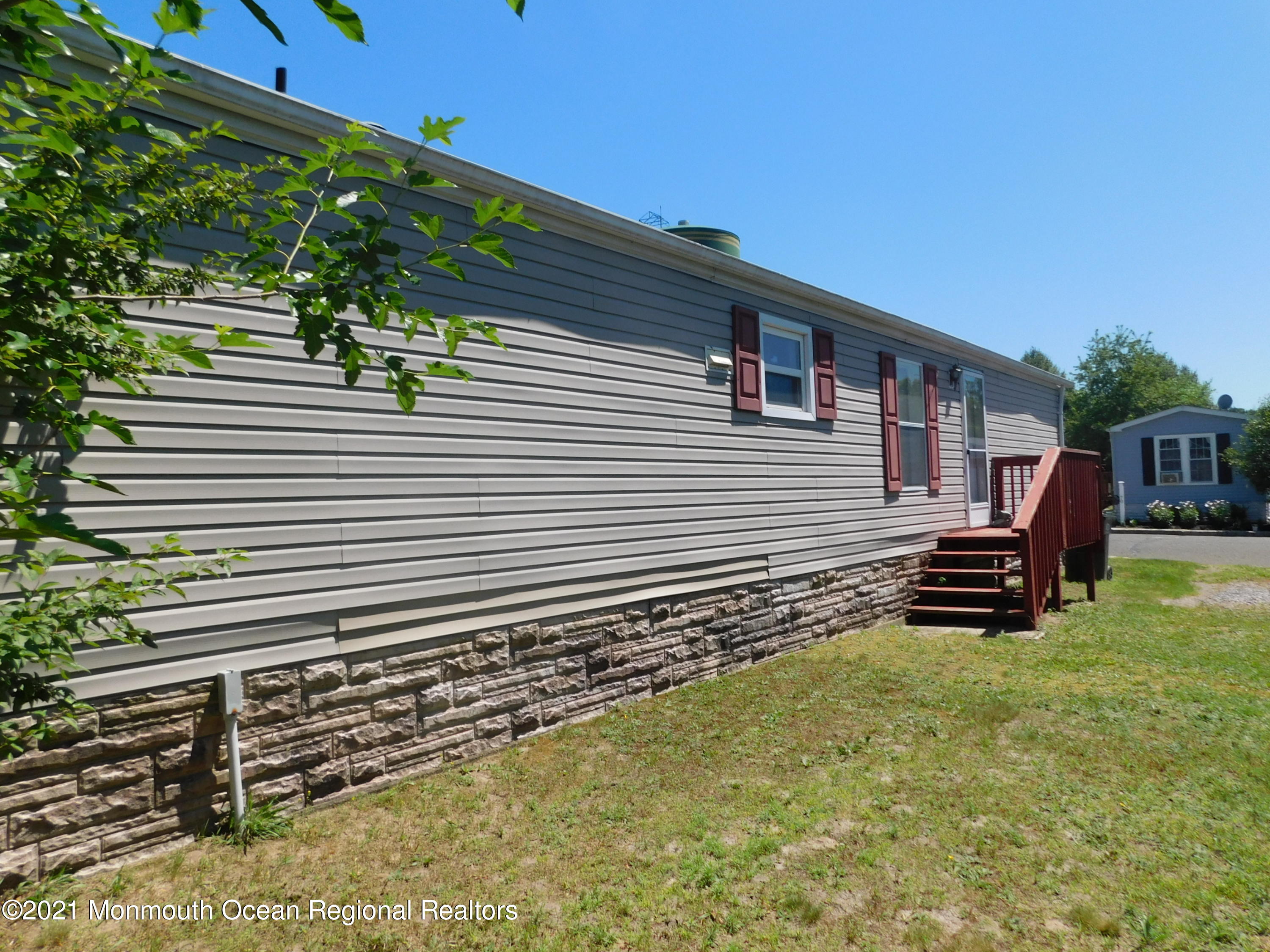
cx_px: 635
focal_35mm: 24
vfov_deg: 56.8
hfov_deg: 71.6
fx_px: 881
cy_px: 476
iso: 125
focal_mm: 4.1
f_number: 6
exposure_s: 1/400
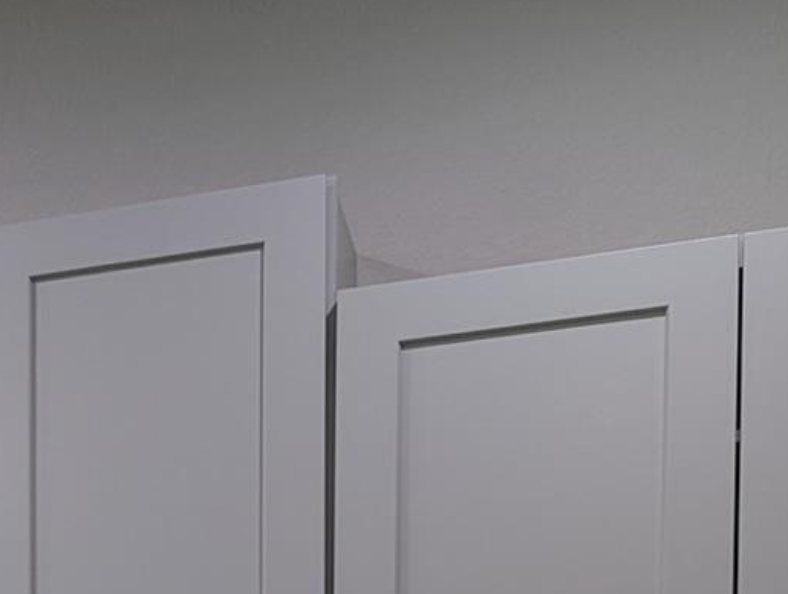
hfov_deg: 17.8
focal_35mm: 95
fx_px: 2166
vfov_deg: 13.6
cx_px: -480
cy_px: 1153
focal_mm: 6.9
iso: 40
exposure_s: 1/40
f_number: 1.68
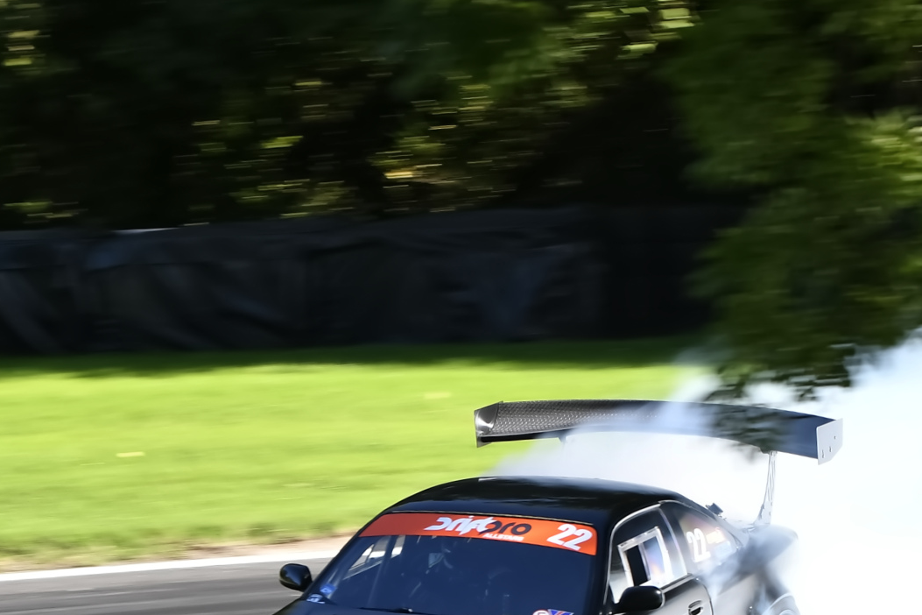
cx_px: 848
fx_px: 5839
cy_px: 517
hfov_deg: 9.0
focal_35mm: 228
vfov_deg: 6.0
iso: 180
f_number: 4
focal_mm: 80
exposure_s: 1/160
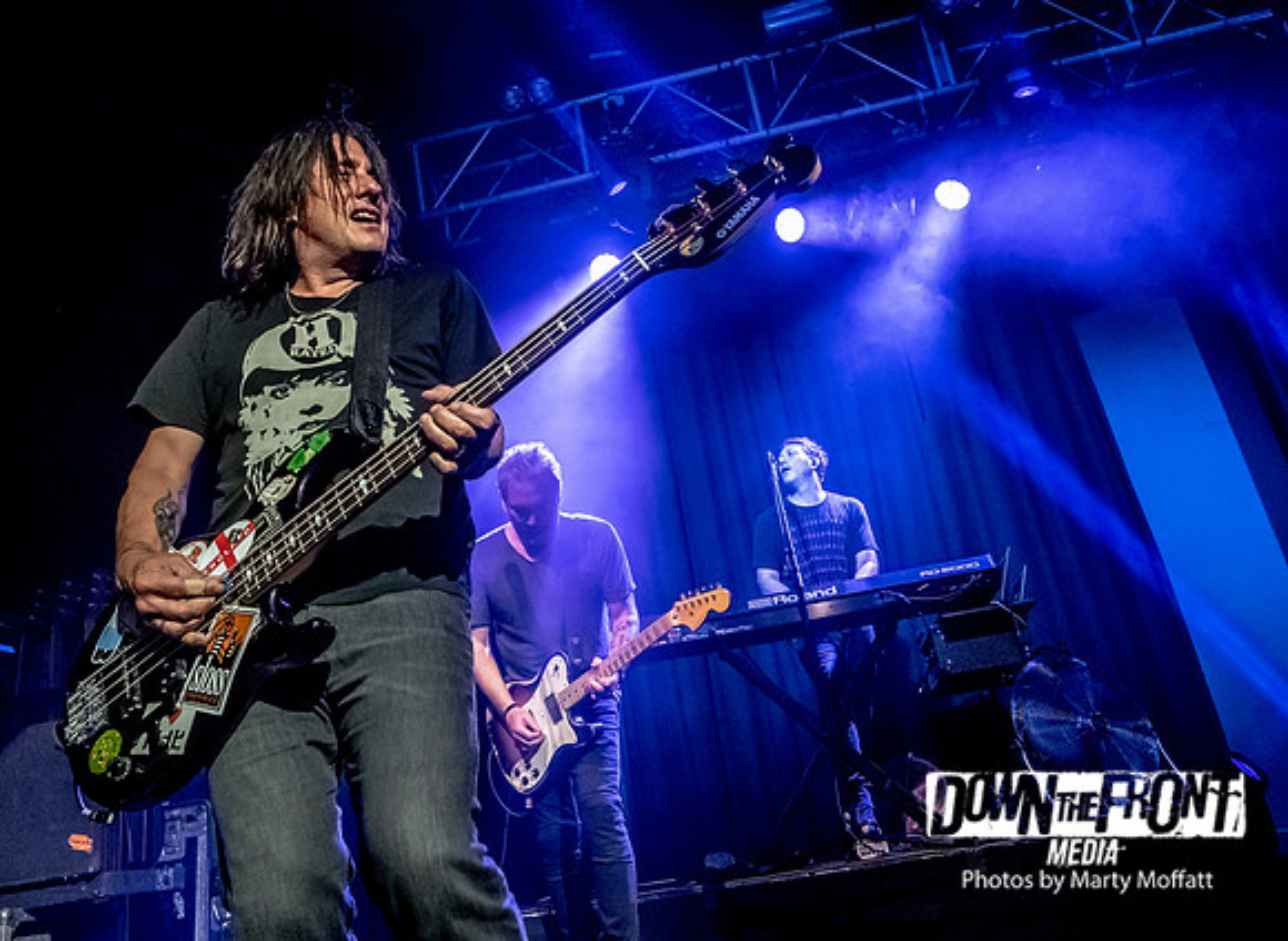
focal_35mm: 27
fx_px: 985
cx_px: 598
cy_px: 423
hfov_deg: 66.3
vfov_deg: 51.0
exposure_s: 1/250
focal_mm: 12
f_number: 4
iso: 1600
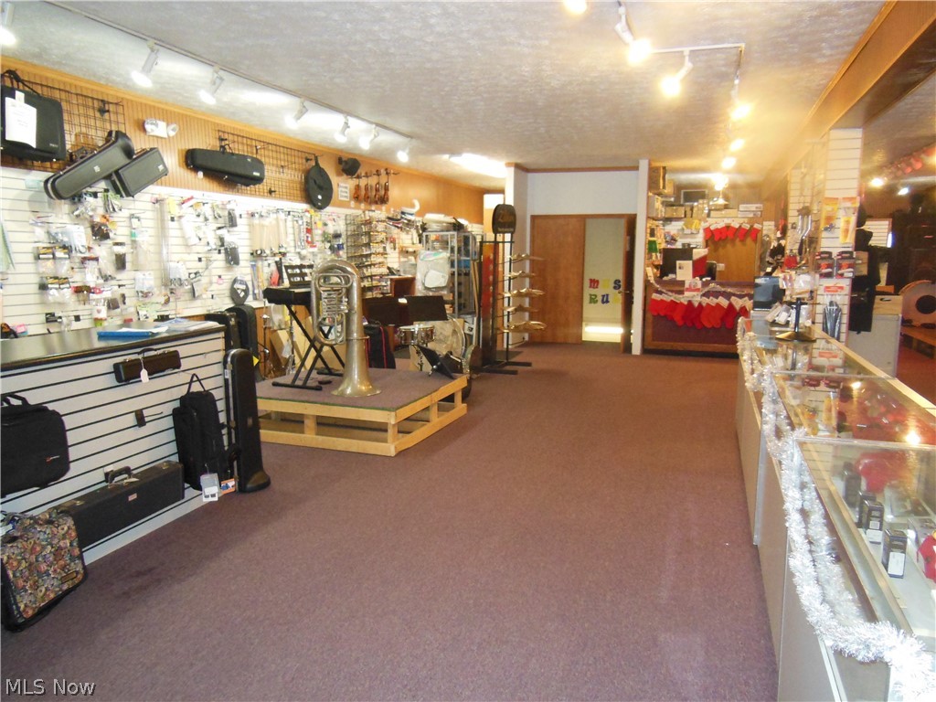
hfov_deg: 69.4
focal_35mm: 25
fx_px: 676
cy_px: 351
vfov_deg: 54.9
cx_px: 468
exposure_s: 1/25
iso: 1000
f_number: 3.5
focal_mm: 4.5
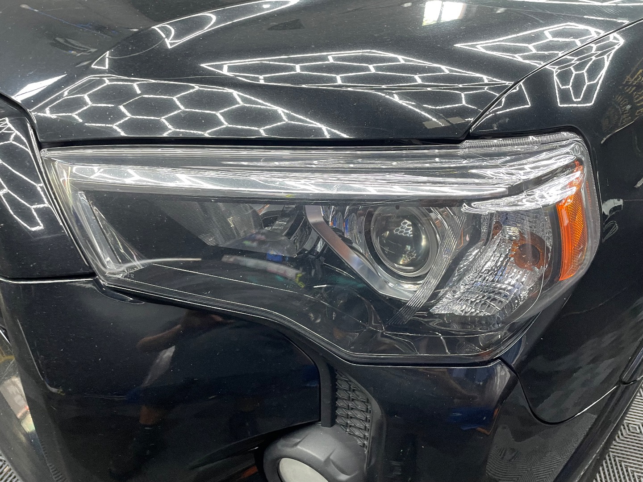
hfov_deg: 67.3
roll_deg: -3.3
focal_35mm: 26
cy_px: 241
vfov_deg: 53.1
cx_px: 322
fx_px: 483
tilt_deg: -27.0
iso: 250
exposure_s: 1/60
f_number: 1.6
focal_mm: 4.2
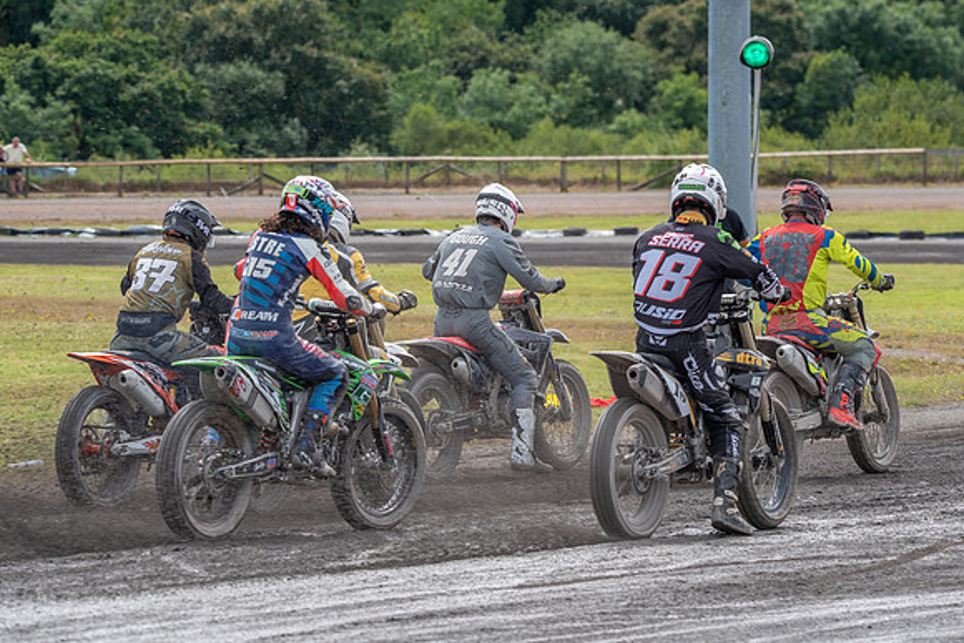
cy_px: 309
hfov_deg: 7.9
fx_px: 6972
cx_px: 483
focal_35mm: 260
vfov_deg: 5.3
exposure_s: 1/320
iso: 200
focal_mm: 230
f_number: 7.1
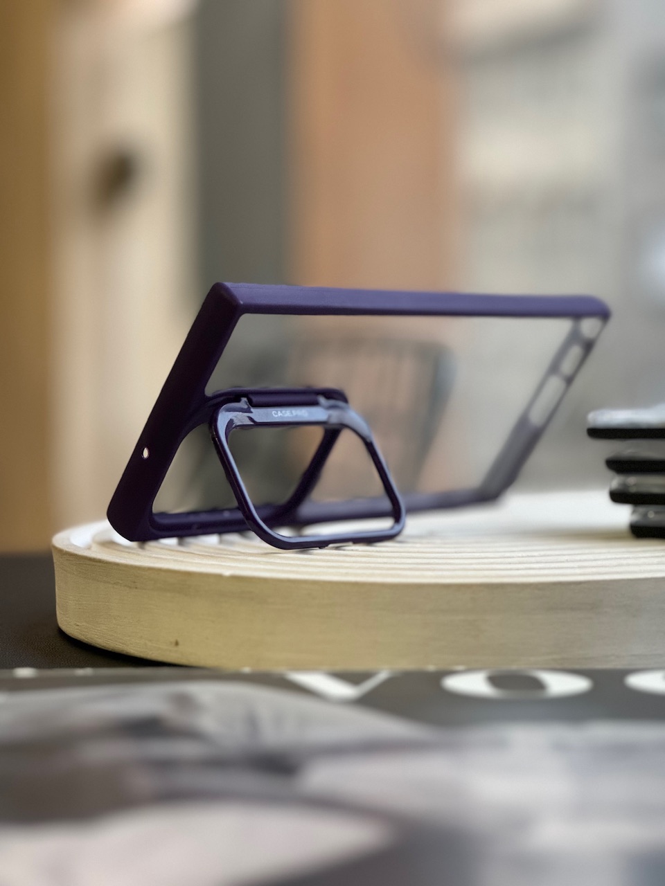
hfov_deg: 19.1
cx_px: 332
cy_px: 443
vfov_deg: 25.3
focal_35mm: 77
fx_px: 1972
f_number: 2.8
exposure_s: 1/50
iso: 500
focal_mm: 9
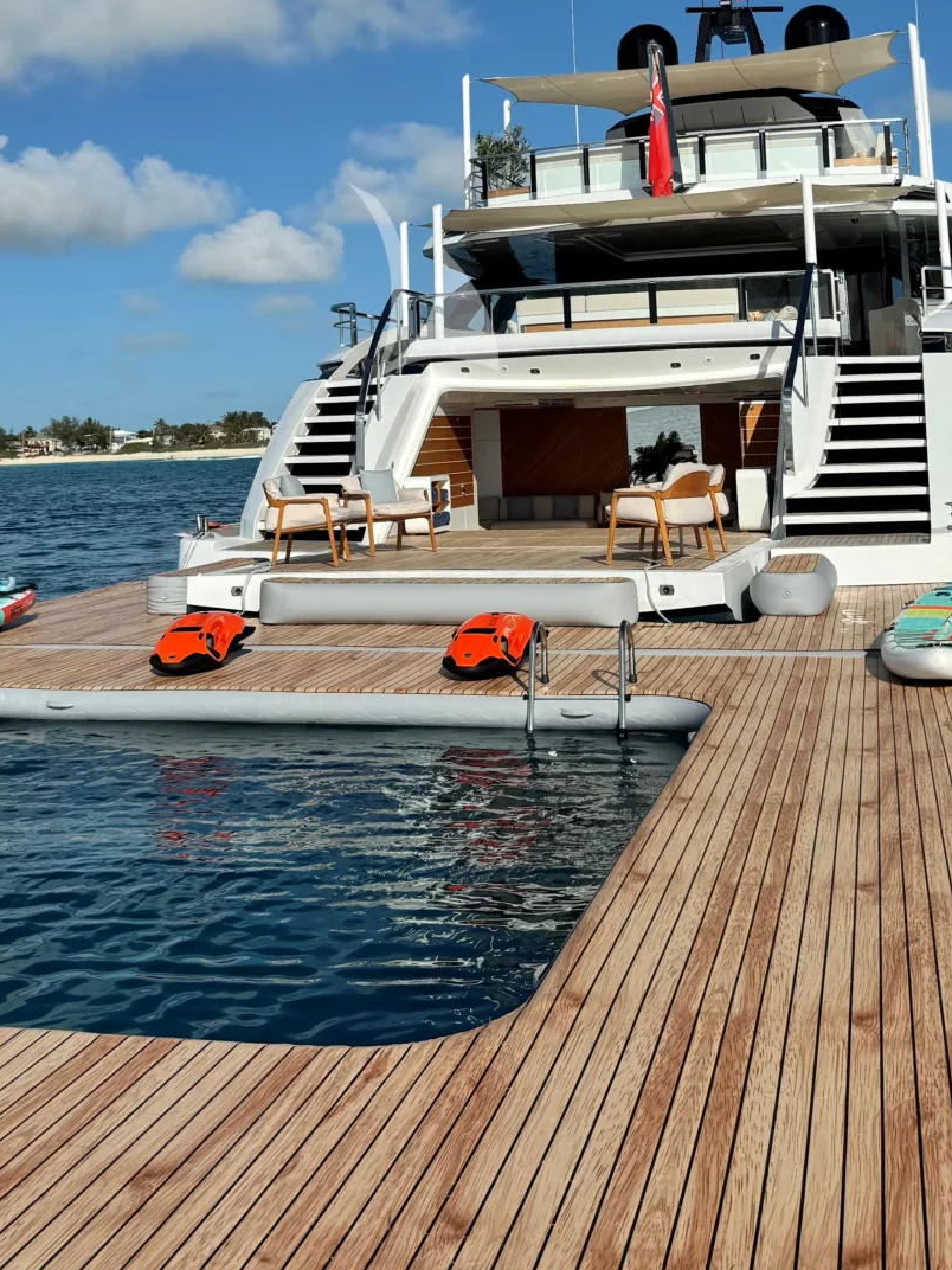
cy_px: 282
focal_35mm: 43
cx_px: 423
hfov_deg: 33.6
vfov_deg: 42.2
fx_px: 1577
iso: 80
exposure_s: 1/10309
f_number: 1.78
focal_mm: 6.76
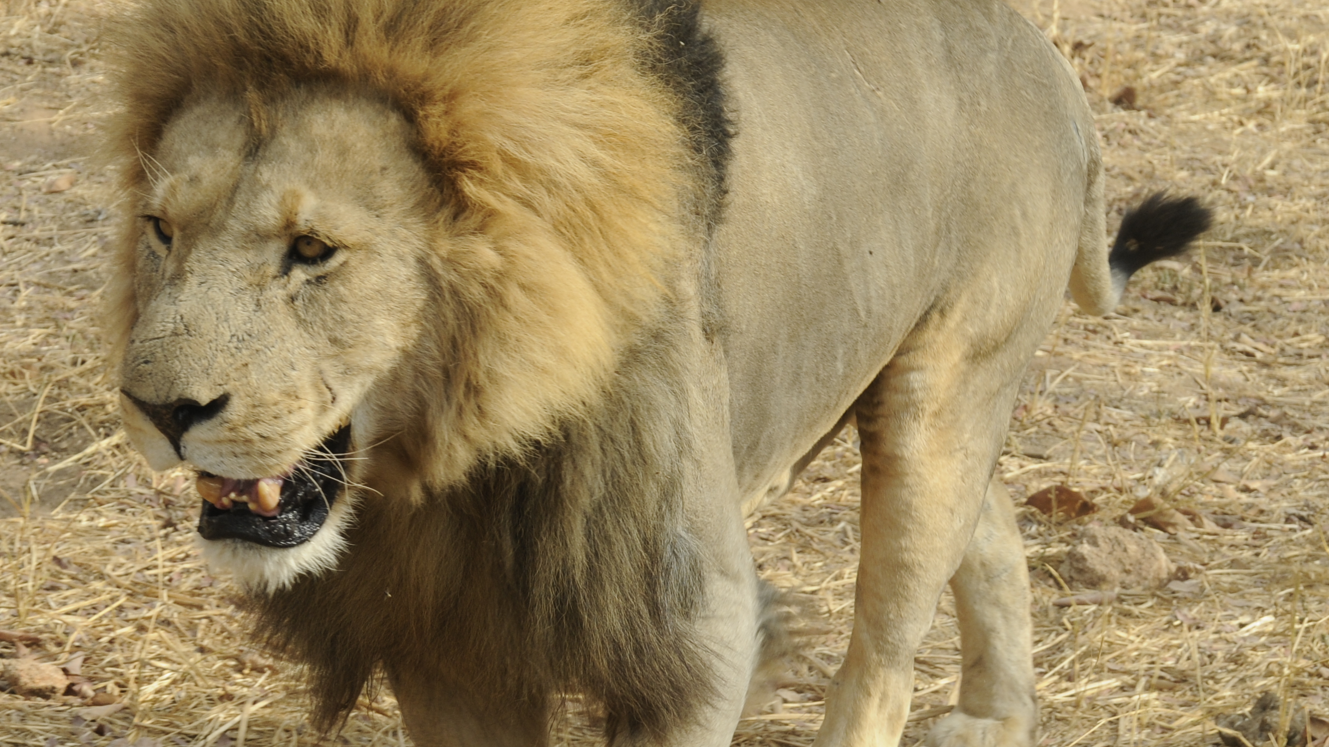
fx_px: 5353
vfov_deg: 8.0
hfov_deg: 14.1
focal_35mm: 152
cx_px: 367
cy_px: 481
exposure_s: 1/160
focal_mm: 55
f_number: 7.1
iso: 200
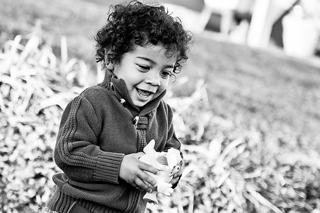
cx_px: 161
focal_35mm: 117
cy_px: 106
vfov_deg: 11.7
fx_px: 1039
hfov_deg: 17.5
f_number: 2.8
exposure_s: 1/250
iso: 200
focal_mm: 70
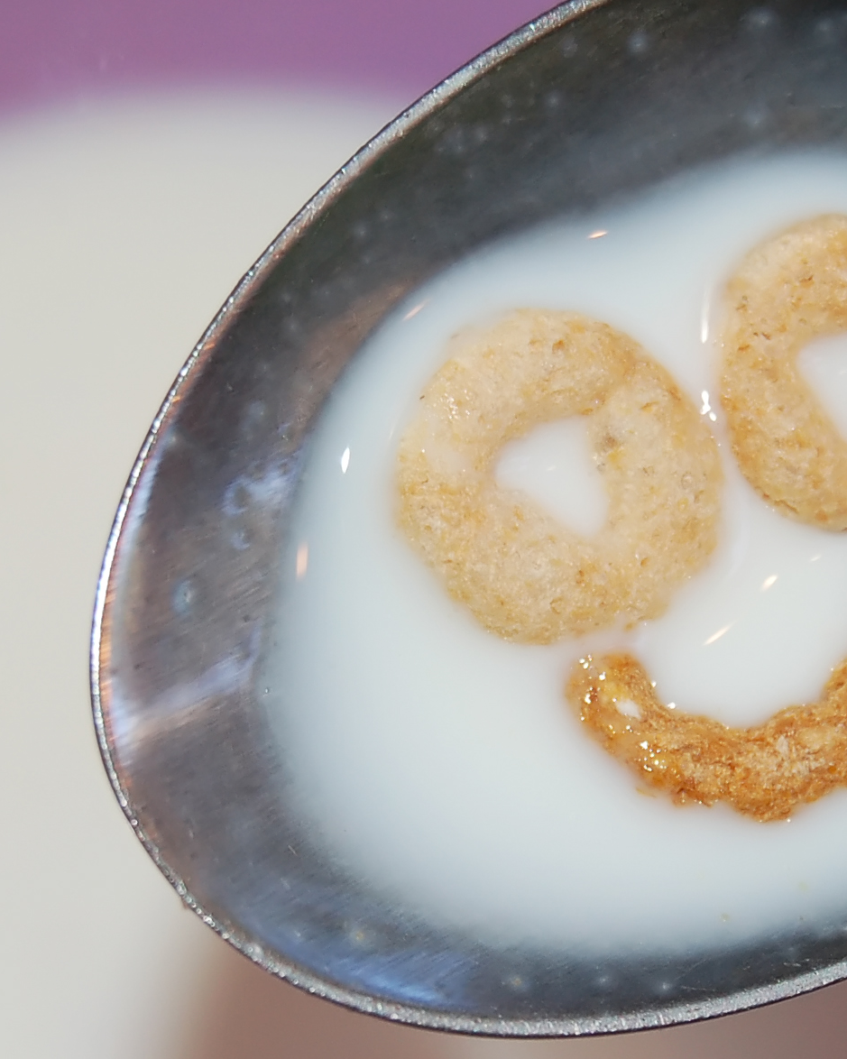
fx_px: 6211
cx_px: 575
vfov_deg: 9.7
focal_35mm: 198
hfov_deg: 7.8
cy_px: 527
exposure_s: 1/60
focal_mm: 55
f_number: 5.6
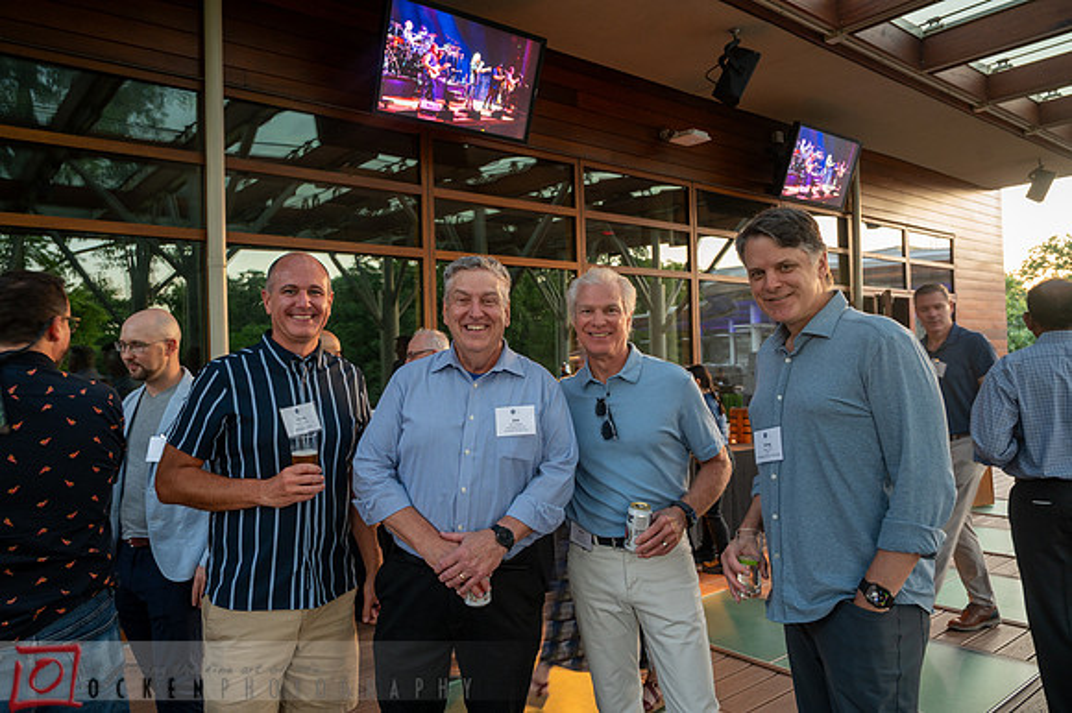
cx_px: 513
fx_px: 767
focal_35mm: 26
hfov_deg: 69.8
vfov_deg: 49.9
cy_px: 358
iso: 400
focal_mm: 24
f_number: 5
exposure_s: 1/20
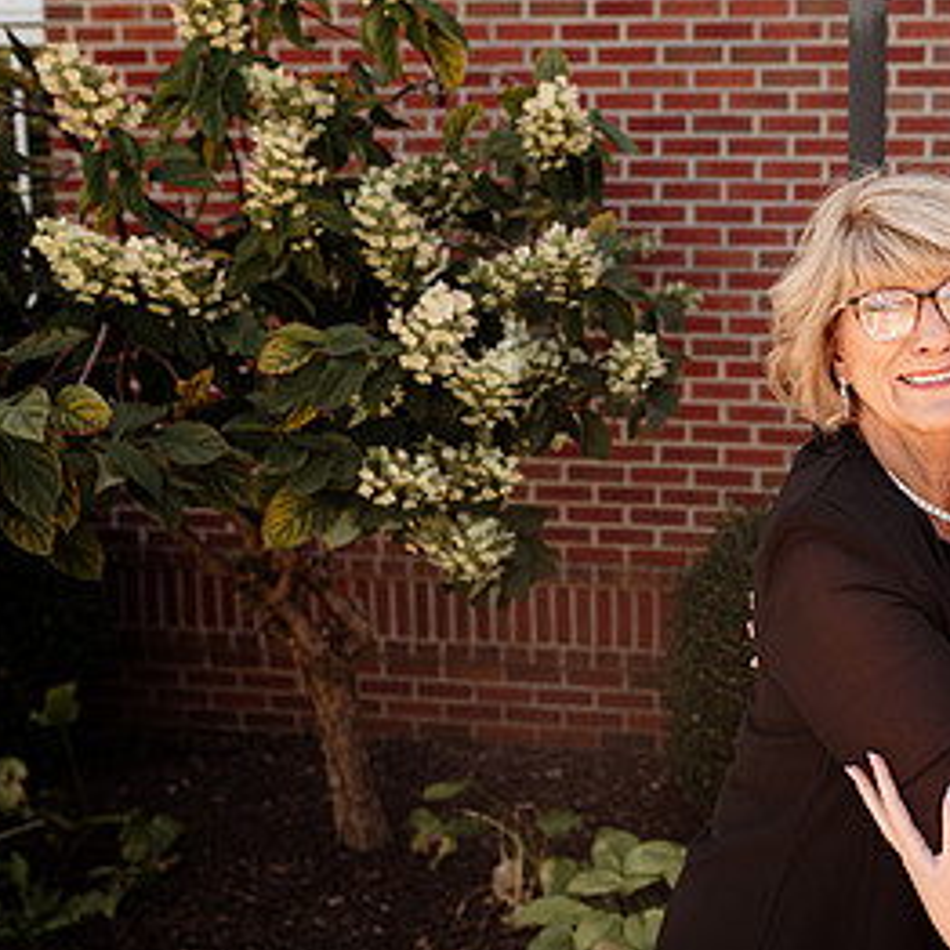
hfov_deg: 31.7
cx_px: 930
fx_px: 1552
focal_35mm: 50
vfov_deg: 34.0
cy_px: 545
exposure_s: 1/640
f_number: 2.8
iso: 250
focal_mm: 24
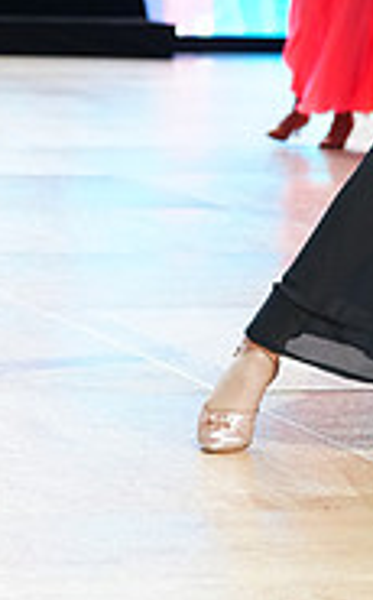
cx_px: 118
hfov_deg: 5.8
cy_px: -156
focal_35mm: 224
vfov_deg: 9.2
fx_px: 3658
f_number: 4
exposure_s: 1/250
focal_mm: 70
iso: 2500
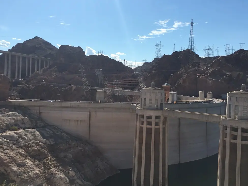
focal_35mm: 38
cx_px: 138
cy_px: 88
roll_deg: -1.7
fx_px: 272
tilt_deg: +0.7
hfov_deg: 48.9
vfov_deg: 37.7
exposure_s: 1/2404
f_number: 2.2
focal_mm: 4.15
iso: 25
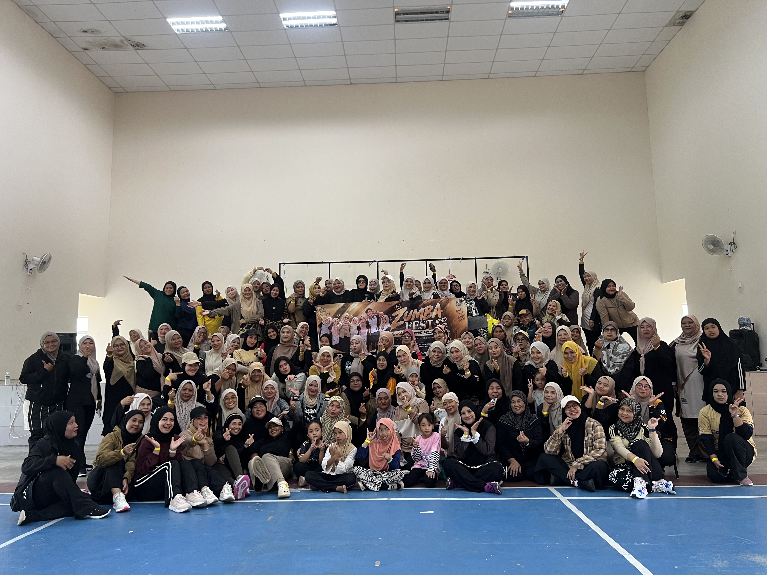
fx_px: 576
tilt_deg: +7.5
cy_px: 288
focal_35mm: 26
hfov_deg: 67.3
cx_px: 384
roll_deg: +0.5
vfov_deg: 53.1
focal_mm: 5.7
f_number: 1.5
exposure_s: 1/50
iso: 64
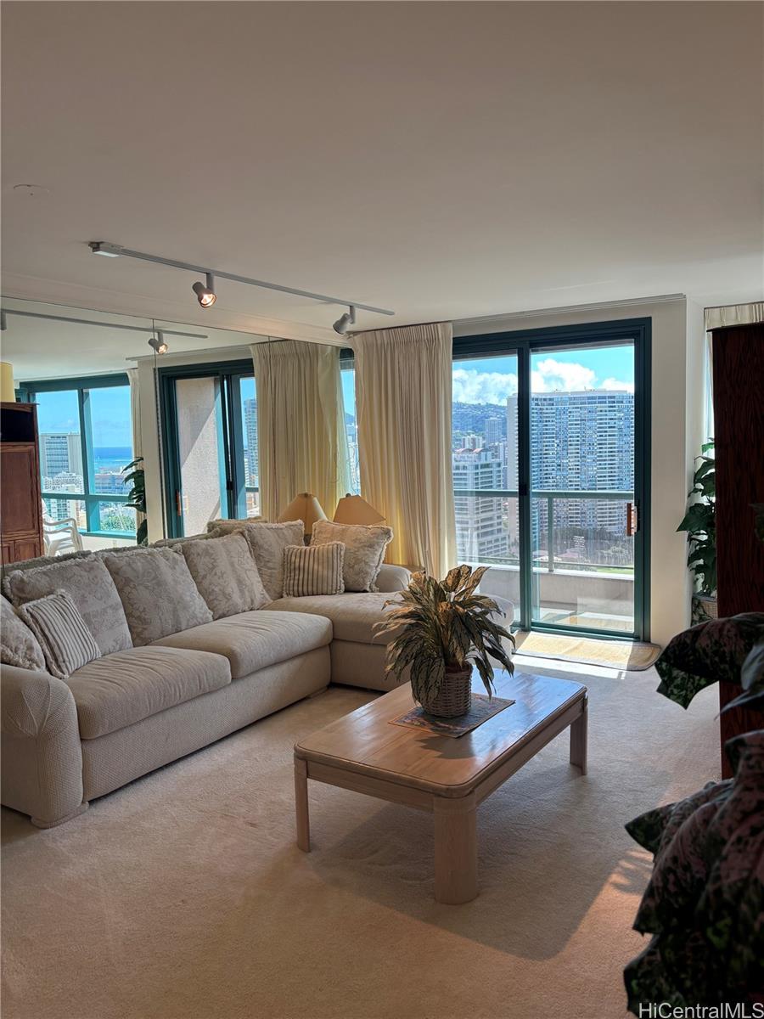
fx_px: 765
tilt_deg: -6.0
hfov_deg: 53.1
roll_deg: +1.7
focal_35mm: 26
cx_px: 382
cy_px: 510
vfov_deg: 67.3
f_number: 1.6
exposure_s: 1/120
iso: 64
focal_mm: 5.96
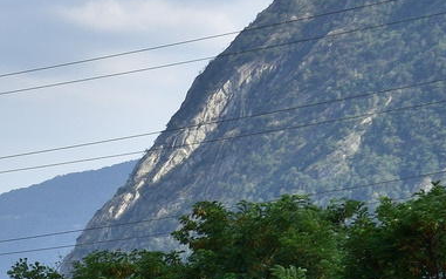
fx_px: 3276
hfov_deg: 7.7
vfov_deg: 4.9
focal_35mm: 270
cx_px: -188
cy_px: 267
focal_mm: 35
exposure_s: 1/640
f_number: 5.6
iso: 200
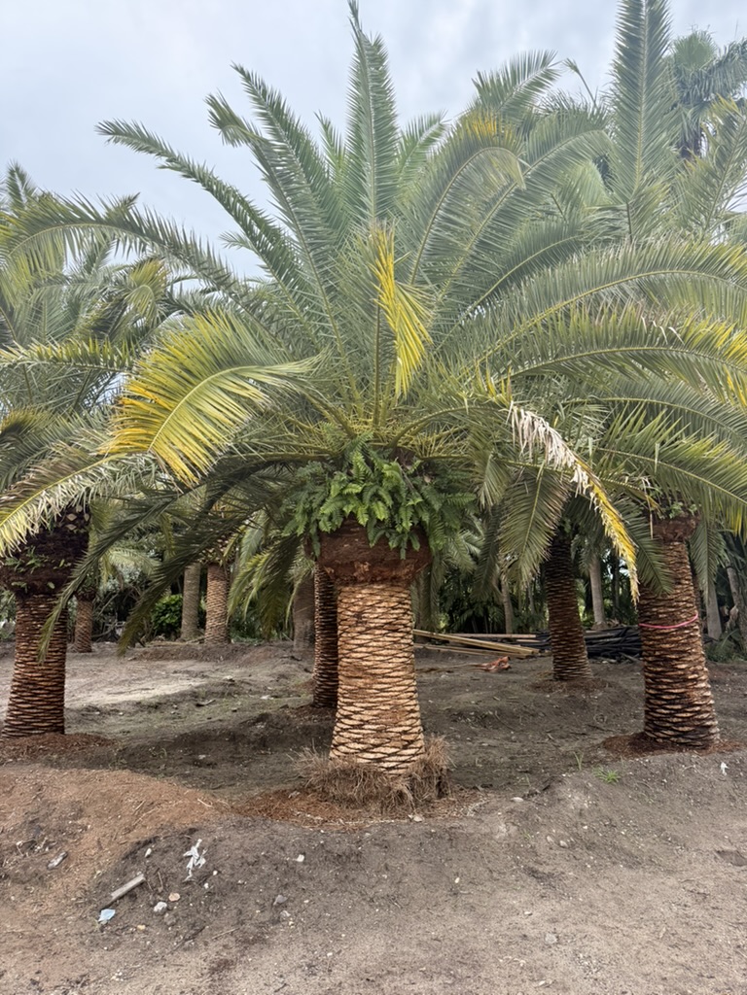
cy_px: 498
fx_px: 691
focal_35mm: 24
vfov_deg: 71.6
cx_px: 374
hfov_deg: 56.8
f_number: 1.78
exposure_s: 1/1727
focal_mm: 6.76
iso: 100
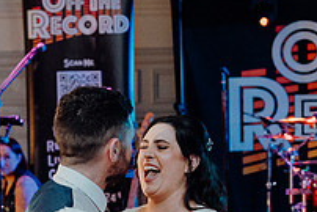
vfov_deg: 8.9
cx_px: 173
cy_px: 247
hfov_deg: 13.5
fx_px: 1339
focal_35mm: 152
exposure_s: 1/200
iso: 2500
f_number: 3.5
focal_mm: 53
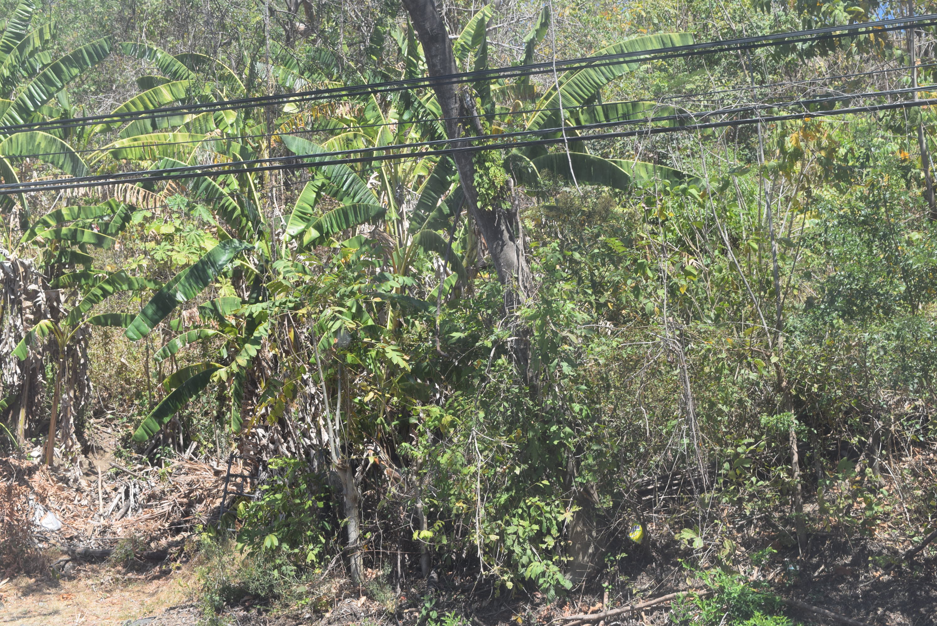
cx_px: 468
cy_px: 313
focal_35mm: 57
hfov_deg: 35.0
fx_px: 1485
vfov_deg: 23.8
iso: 200
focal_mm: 38
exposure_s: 1/250
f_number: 8
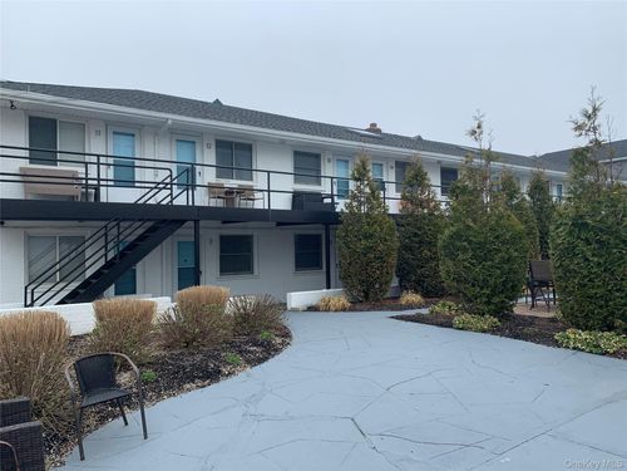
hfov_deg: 67.3
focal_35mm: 26
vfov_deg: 53.1
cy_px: 236
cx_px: 314
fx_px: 471
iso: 25
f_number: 1.8
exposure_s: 1/991
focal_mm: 4.25
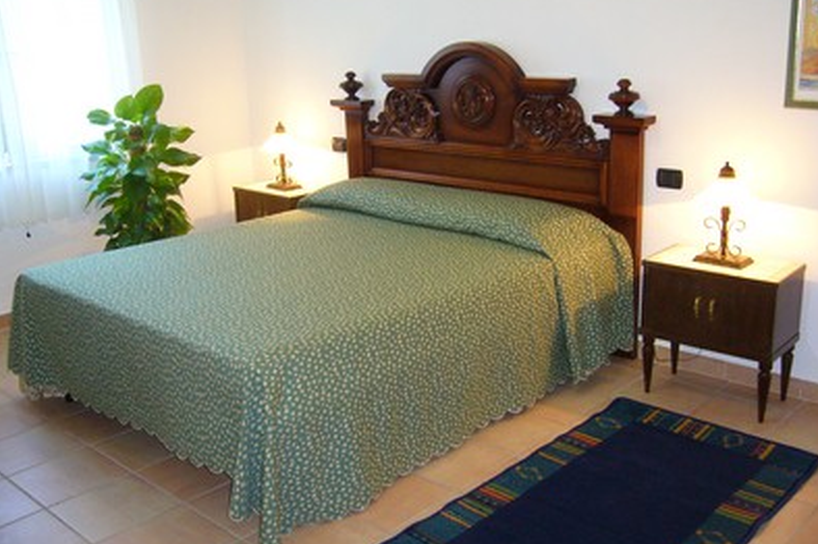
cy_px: 247
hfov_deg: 51.9
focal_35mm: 37
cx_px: 413
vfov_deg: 35.9
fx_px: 840
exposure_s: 1/30
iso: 200
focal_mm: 5.8
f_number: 2.8
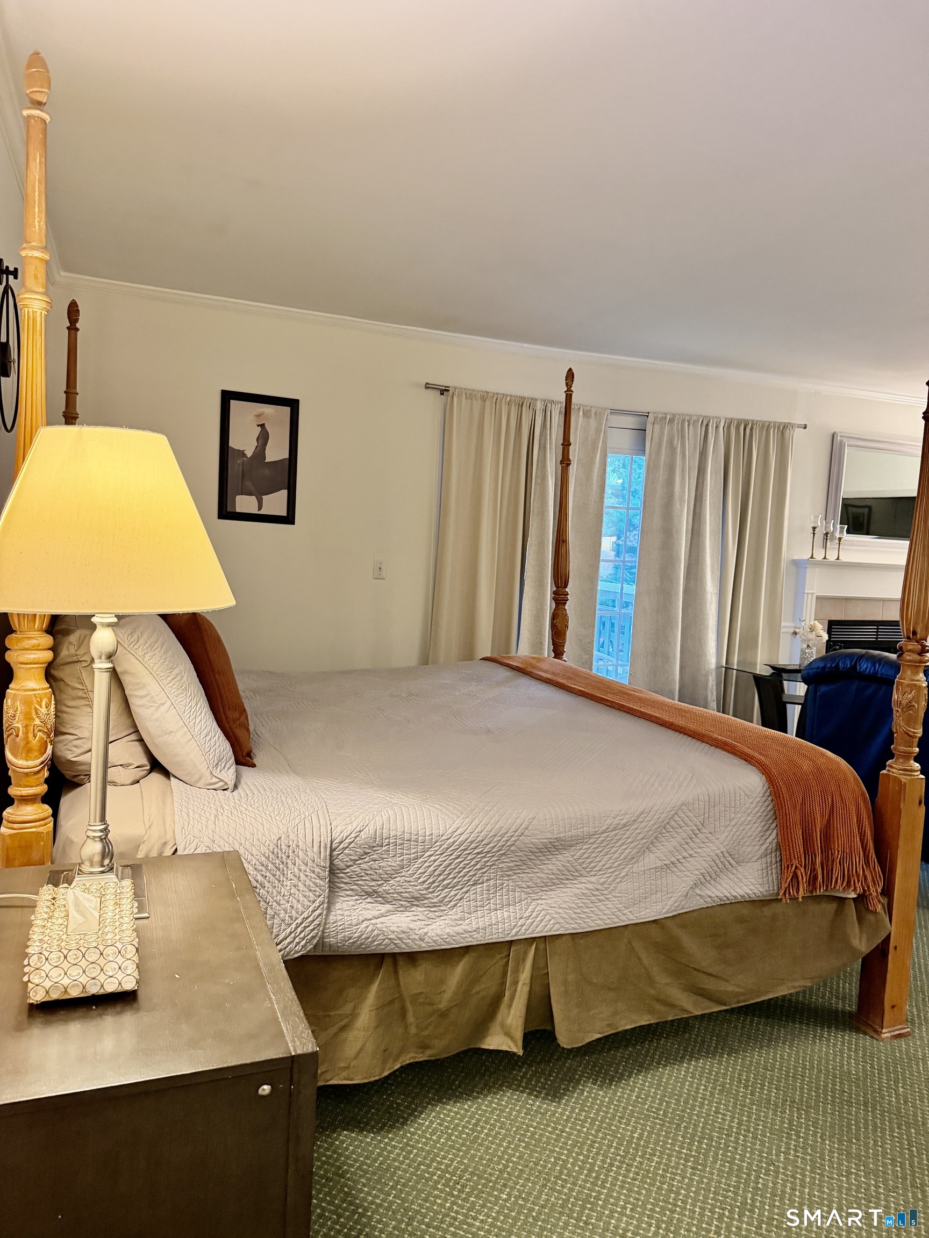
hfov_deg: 56.8
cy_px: 619
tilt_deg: -5.7
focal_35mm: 24
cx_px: 464
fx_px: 859
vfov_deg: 71.6
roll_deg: -2.2
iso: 500
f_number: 1.78
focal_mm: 6.76
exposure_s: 1/60
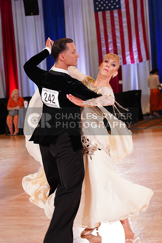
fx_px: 634
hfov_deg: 14.6
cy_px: 122
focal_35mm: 94
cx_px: 81
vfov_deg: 21.7
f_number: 5.6
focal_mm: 94
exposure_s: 1/160
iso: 1600
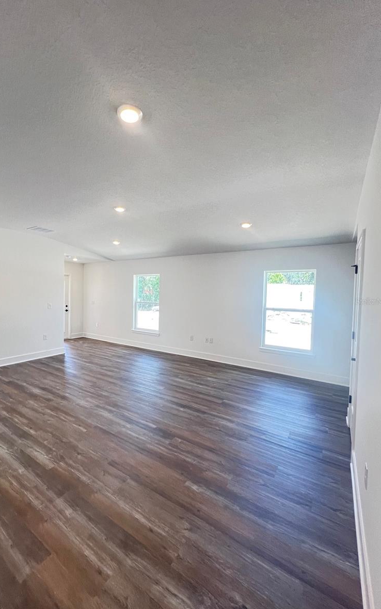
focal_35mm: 14
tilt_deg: -0.9
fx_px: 233
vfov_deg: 105.3
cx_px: 160
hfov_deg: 78.1
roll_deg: -1.8
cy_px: 301
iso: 200
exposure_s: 1/120
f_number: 1.8
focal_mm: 1.57
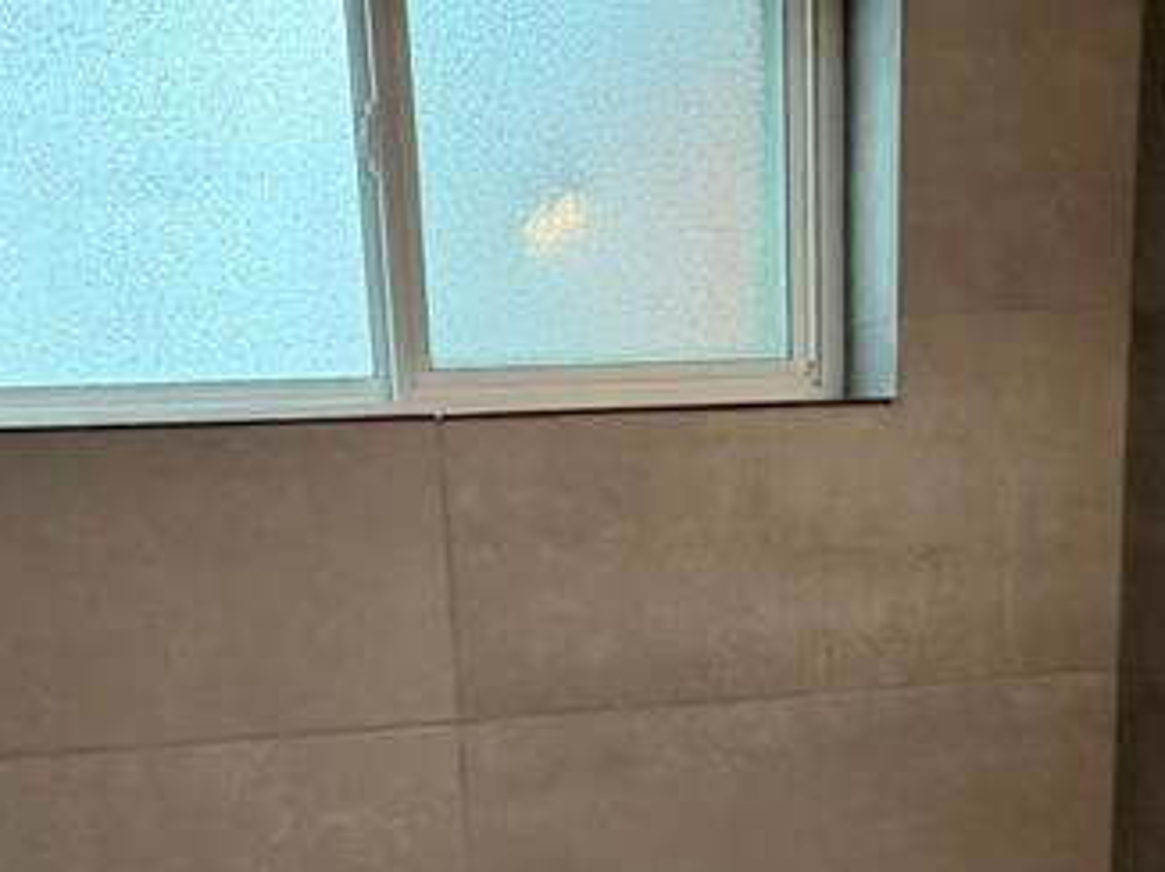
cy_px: 858
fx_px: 1480
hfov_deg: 43.0
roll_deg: +2.6
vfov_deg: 30.7
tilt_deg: -12.5
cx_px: 565
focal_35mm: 44
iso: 200
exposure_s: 1/120
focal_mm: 2.22
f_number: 2.2
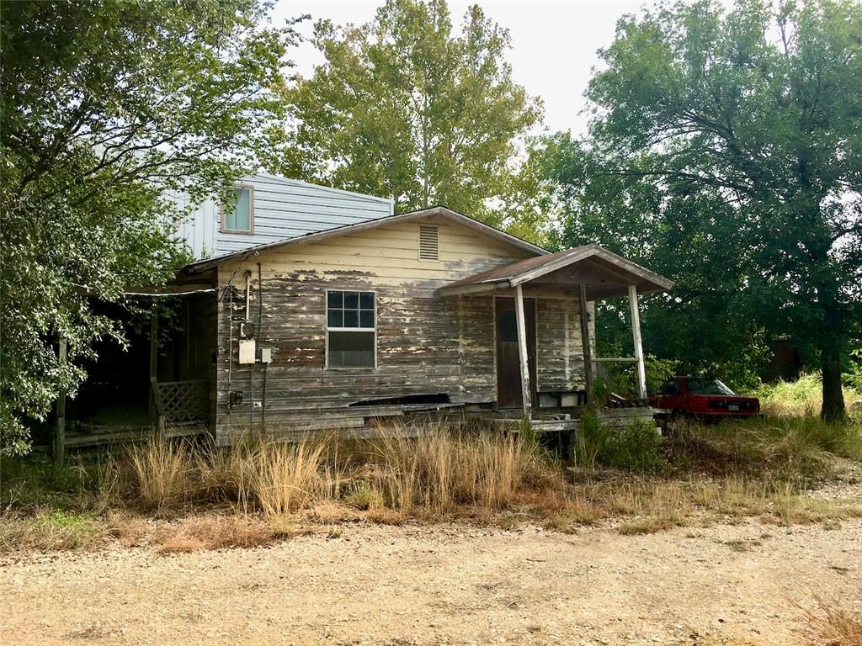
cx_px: 431
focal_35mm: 29
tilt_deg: +5.1
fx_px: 722
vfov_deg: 48.2
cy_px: 323
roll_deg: +0.9
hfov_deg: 61.7
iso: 25
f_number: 2.2
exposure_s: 1/1148
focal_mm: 4.15
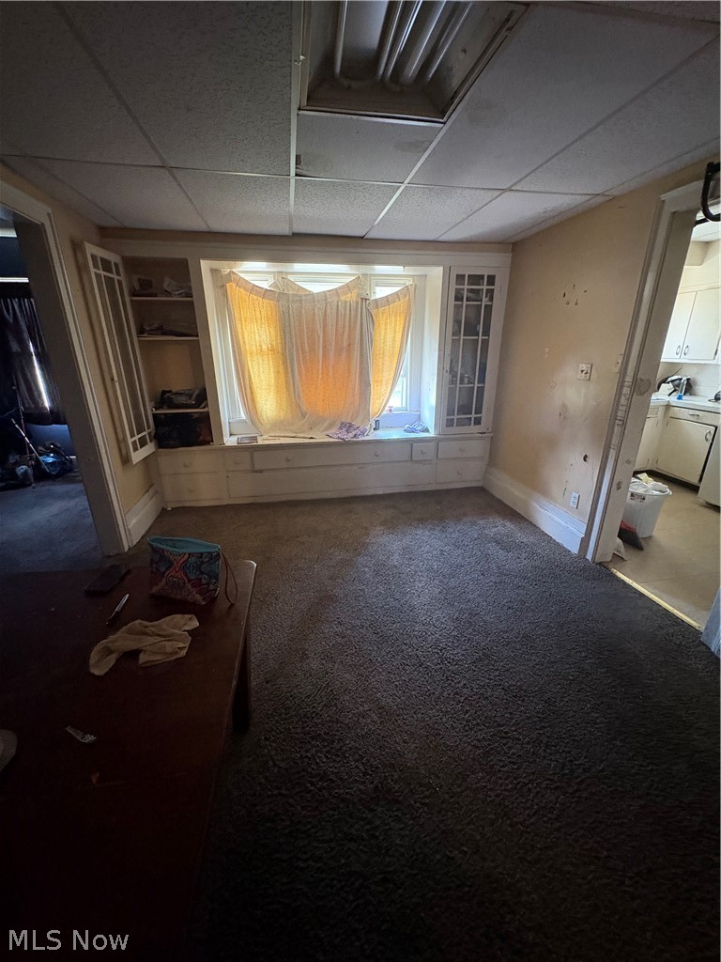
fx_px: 389
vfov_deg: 102.1
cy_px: 481
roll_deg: +0.2
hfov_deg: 85.7
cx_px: 360
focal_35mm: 14
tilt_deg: -17.9
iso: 640
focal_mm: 2.22
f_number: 2.2
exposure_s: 1/40
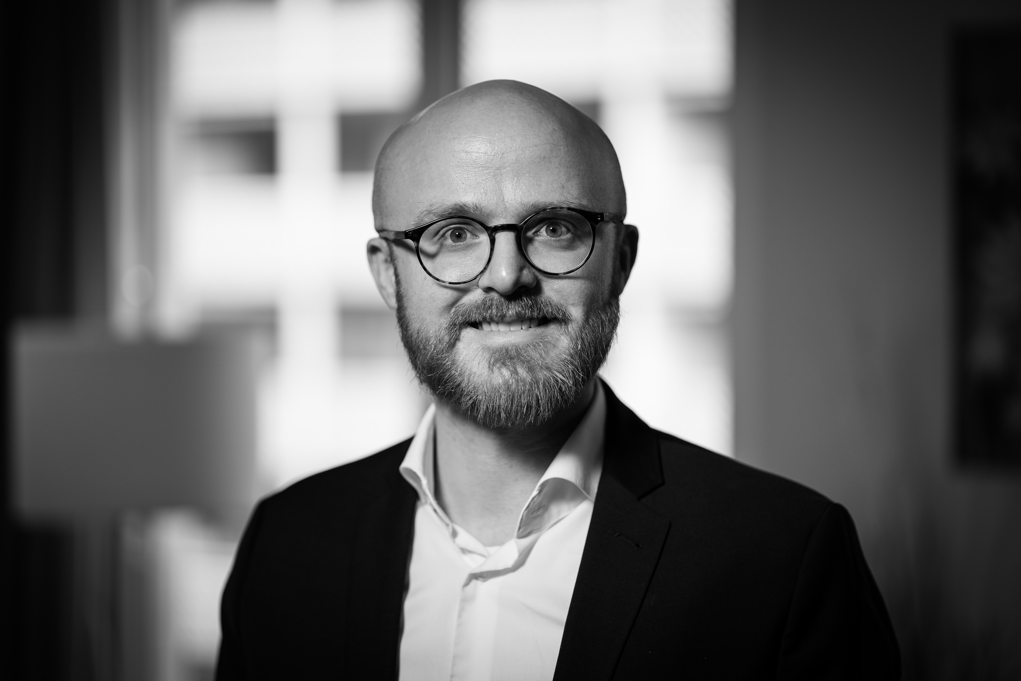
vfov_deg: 16.1
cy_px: 340
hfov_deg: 23.9
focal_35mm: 85
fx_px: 2411
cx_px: 510
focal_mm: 85
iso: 100
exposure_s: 1/320
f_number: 1.8
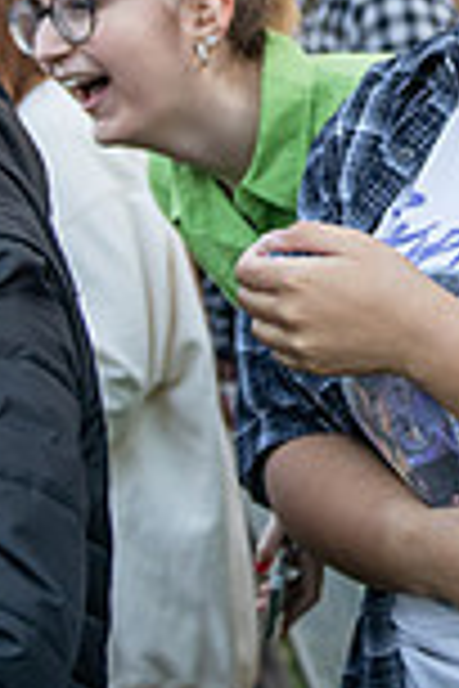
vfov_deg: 18.2
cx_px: 549
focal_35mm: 110
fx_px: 2104
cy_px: 43
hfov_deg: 12.2
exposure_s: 1/400
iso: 800
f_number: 2.8
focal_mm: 29
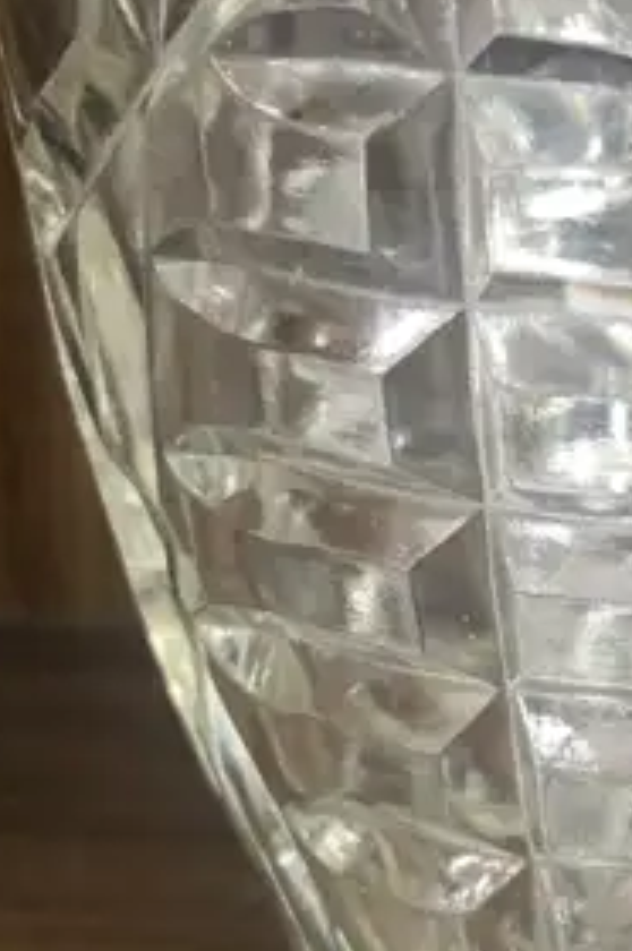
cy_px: 584
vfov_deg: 20.6
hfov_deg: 13.3
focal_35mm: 99
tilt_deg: -15.9
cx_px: 819
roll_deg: -2.5
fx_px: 2613
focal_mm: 4.25
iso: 320
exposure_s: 1/33
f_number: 1.8
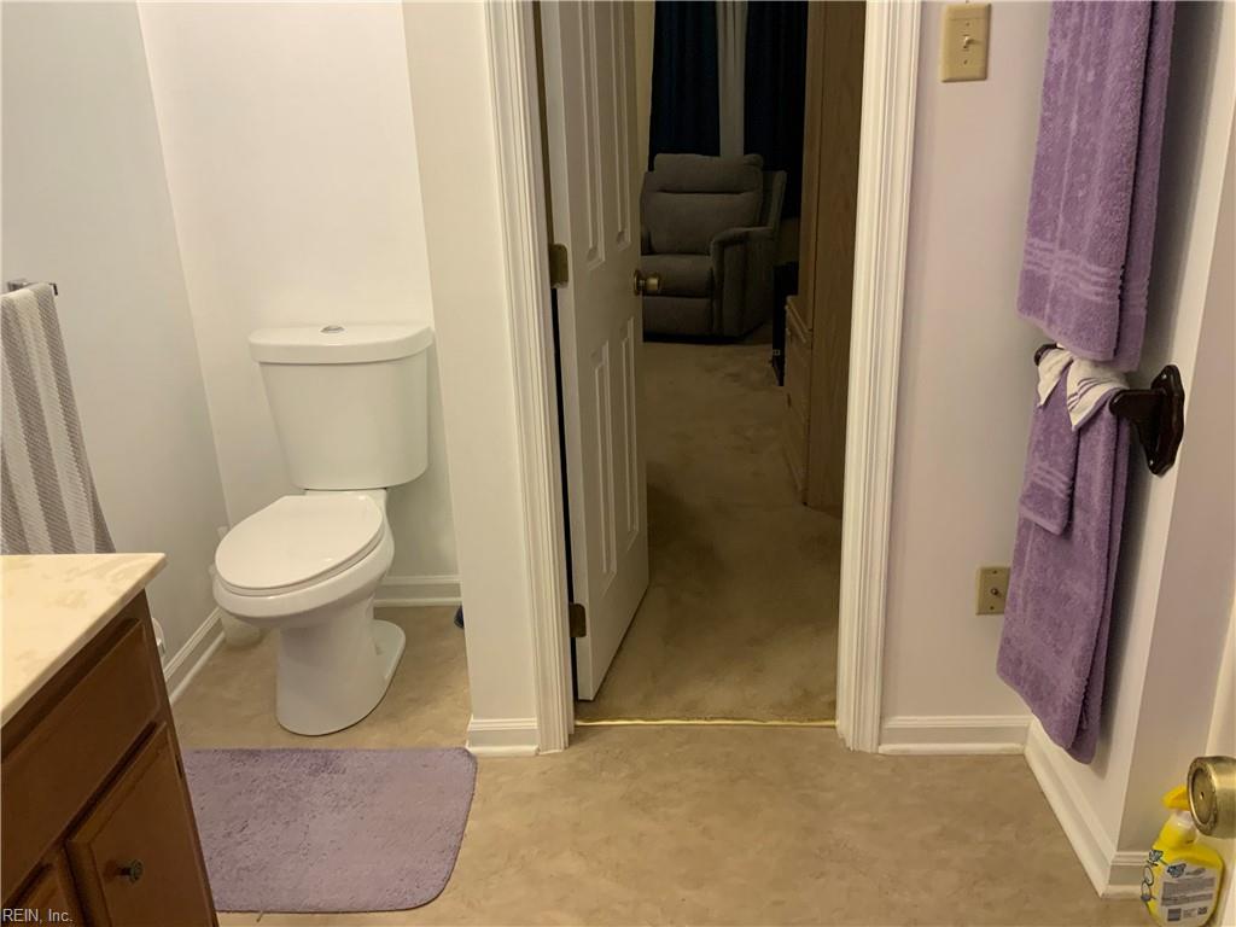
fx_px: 1035
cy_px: 464
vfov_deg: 48.2
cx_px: 618
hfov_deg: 61.7
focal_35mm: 29
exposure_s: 1/60
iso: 100
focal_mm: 3
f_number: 1.8
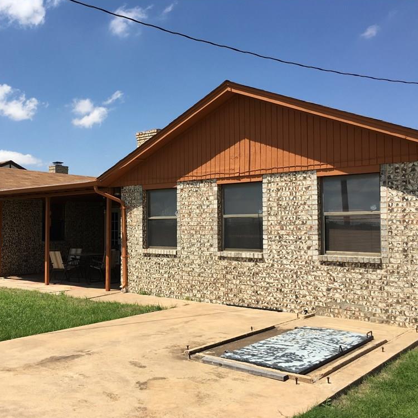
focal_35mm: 35
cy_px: 211
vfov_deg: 47.2
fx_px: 478
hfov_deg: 47.0
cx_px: 174
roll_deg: -0.6
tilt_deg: +1.9
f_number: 2.2
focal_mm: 4.15
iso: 25
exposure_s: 1/1832
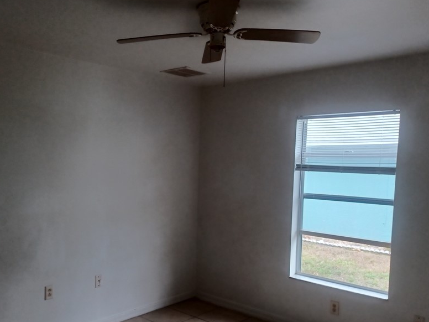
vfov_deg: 42.6
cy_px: 205
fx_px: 409
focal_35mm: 33
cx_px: 189
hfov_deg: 55.2
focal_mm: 4.6
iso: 250
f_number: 1.8
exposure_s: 1/60
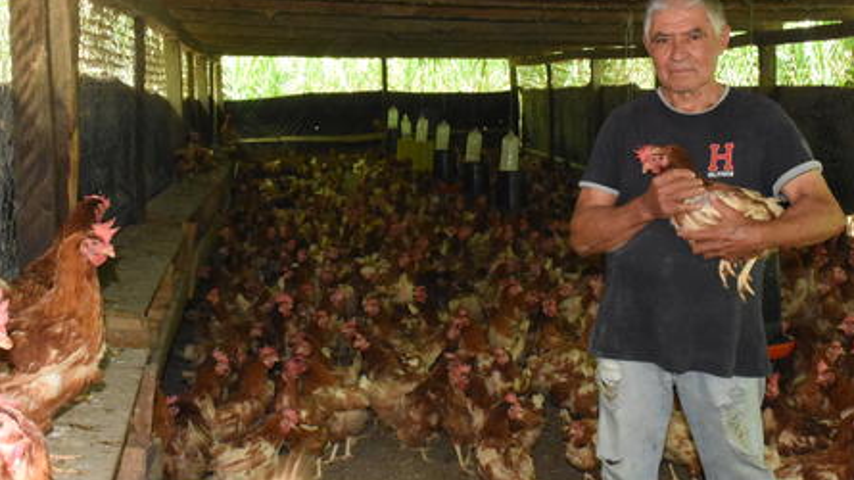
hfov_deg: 34.9
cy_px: 237
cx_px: 447
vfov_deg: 20.0
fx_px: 1358
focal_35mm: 60
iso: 10000
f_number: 16
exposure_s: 1/80
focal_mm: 34
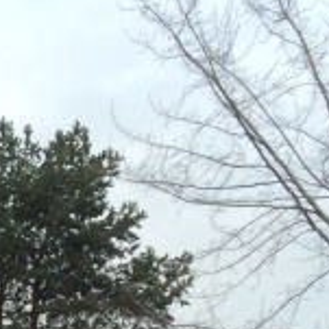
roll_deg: +1.3
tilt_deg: -2.4
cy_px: 595
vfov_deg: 11.8
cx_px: -390
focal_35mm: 136
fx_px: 1462
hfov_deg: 11.2
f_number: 2.2
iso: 32
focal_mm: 4.15
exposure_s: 1/130
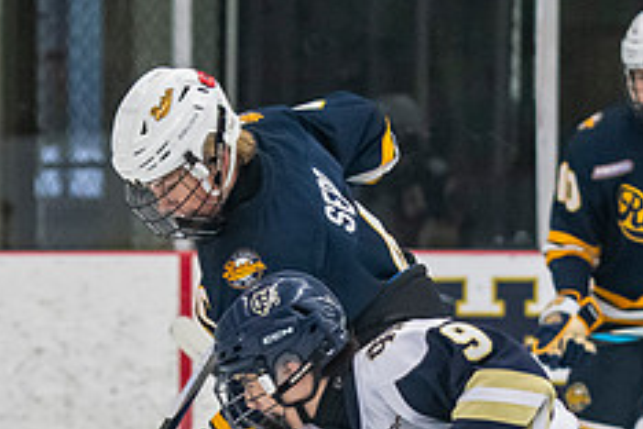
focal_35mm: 454
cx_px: 359
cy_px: 662
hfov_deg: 4.5
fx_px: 8108
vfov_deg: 3.0
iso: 2000
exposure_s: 1/640
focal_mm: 102
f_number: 3.2
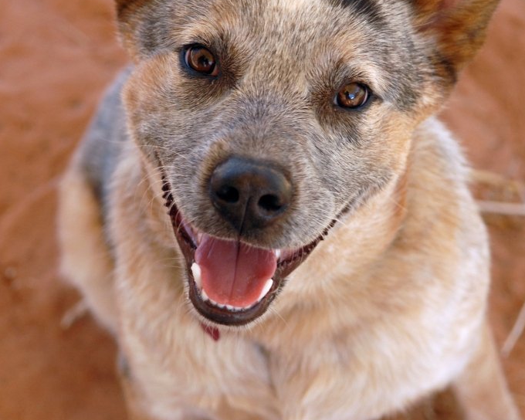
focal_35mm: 117
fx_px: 1813
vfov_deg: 13.2
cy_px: 191
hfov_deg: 16.5
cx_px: 264
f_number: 4.5
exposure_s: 1/640
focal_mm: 55
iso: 400
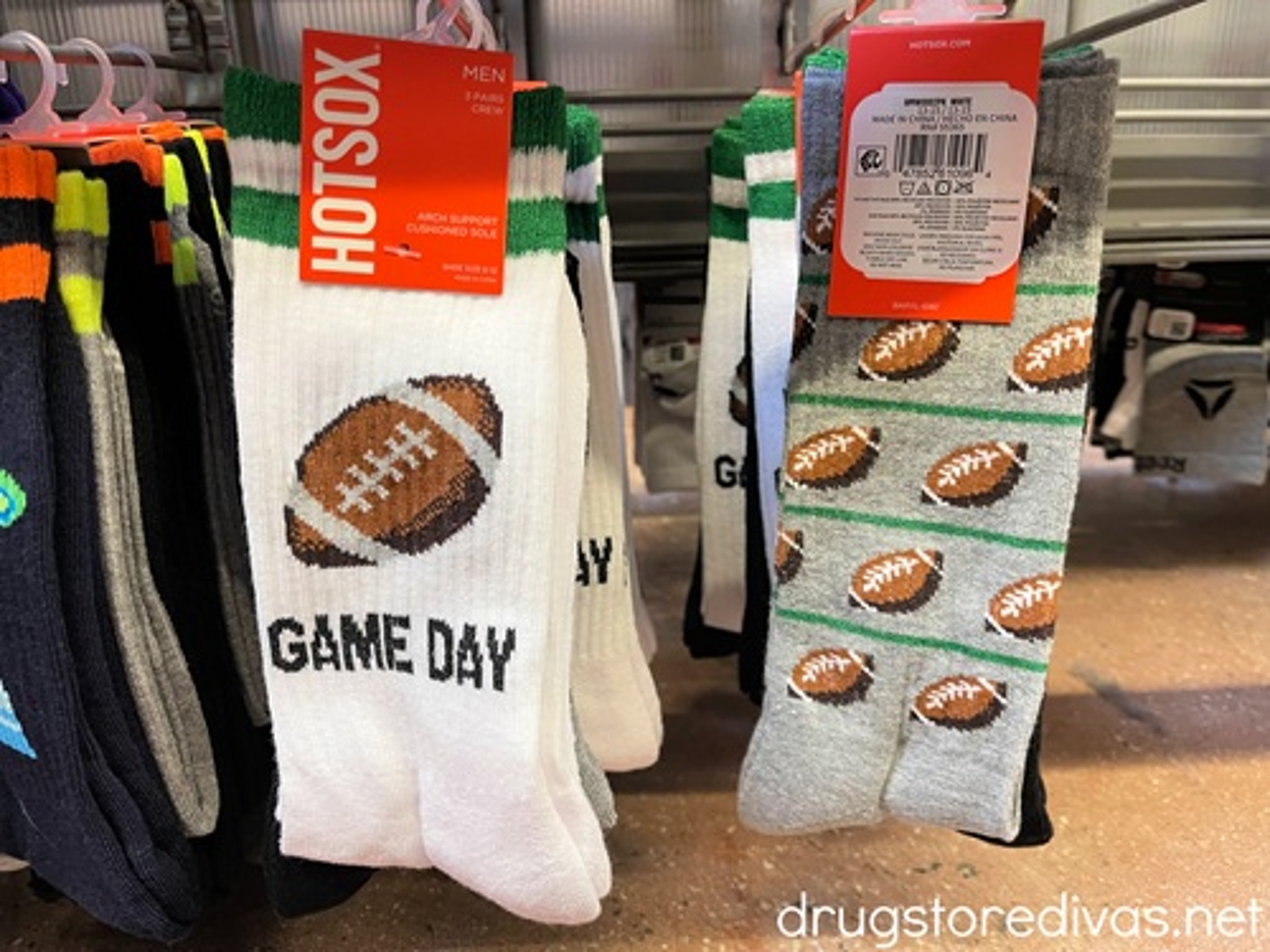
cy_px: 476
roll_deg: +1.8
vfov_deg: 54.9
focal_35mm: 25
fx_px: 917
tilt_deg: -20.4
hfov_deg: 69.4
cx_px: 635
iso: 250
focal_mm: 5.1
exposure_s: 1/60
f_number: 1.6
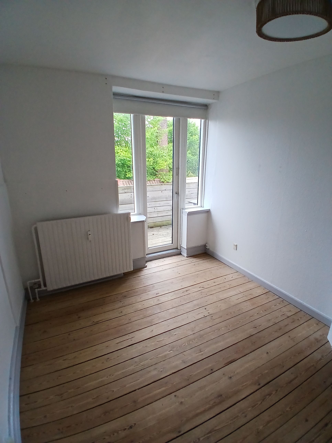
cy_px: 222
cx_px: 166
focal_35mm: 17
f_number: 2.2
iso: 80
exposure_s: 1/50
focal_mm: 1.4
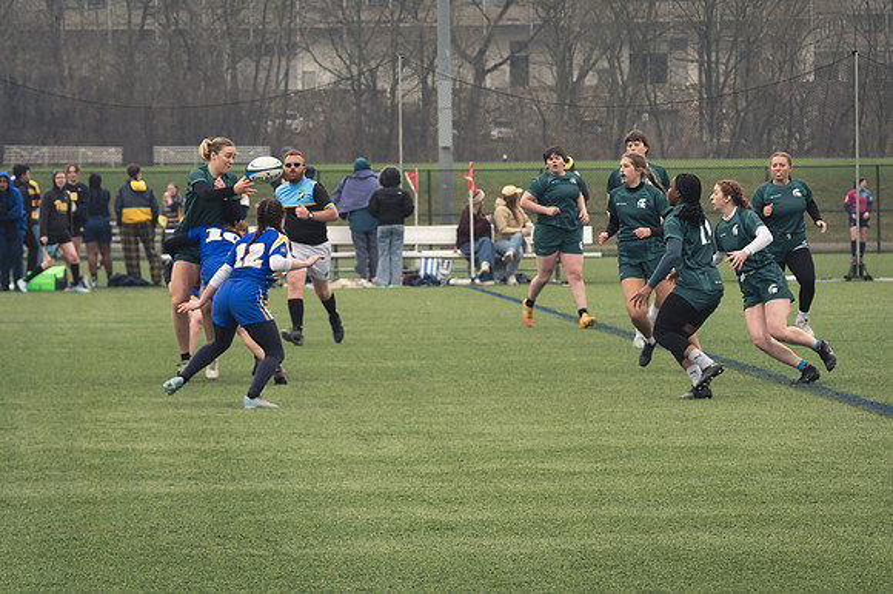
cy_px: 297
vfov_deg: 6.1
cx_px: 446
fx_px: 5578
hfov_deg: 9.2
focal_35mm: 225
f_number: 6.3
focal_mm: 150
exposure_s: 1/800
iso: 900
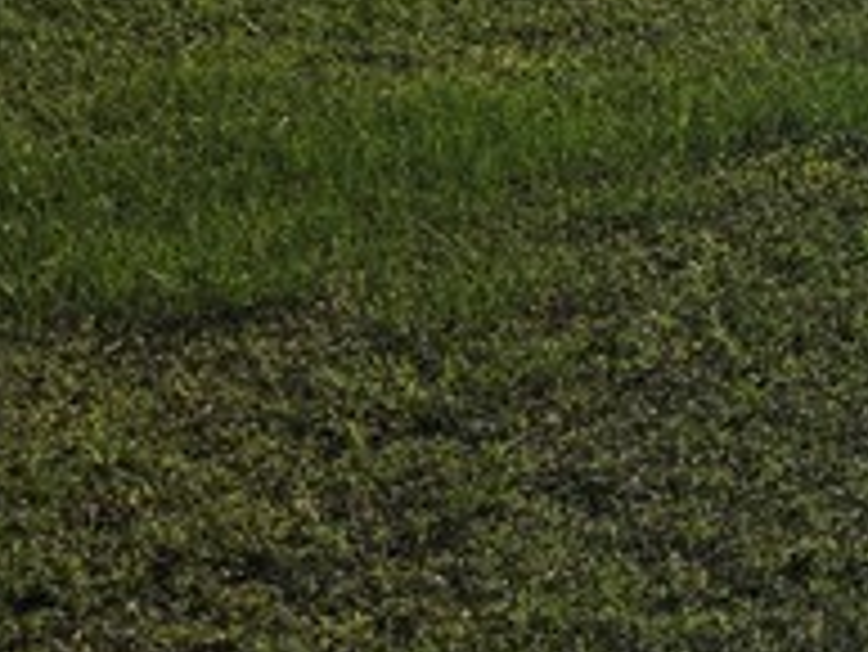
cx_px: 1812
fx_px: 3061
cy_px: -764
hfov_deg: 13.5
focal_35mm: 122
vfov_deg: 10.8
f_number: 1.8
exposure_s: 1/7887
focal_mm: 5.4
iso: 25
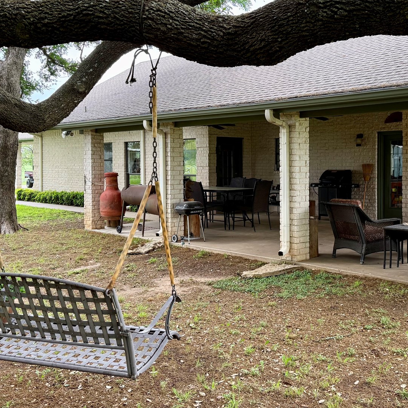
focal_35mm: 40
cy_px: 173
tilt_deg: -0.7
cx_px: 259
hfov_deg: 41.5
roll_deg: +0.3
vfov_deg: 41.7
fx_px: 533
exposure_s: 1/376
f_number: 1.78
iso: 100
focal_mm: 6.76
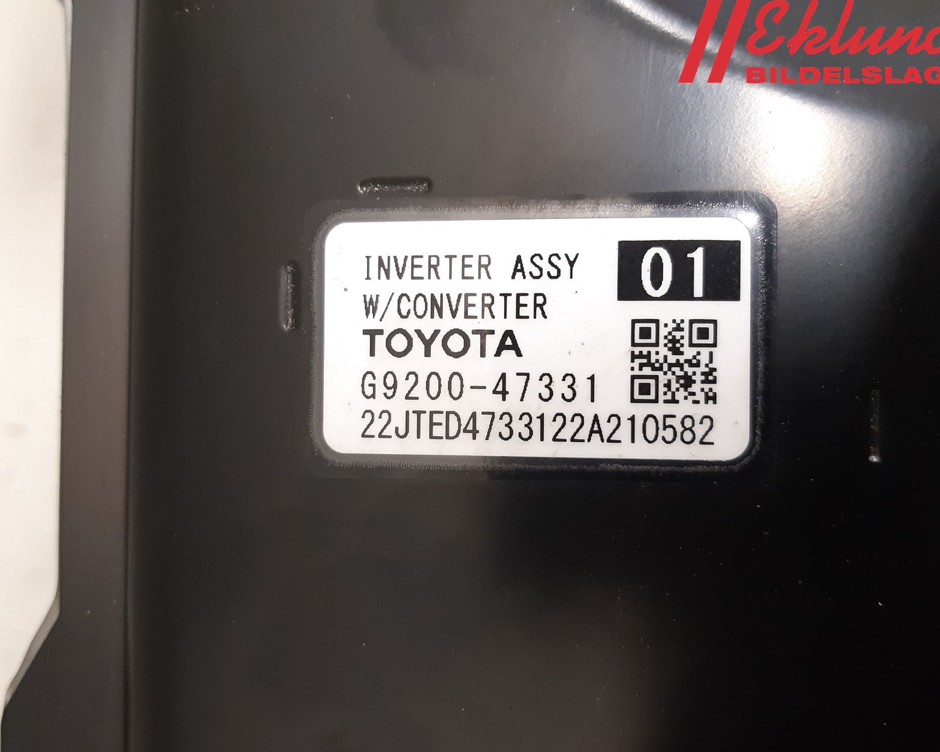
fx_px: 779
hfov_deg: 62.2
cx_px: 471
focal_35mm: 28
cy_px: 386
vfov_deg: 51.5
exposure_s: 1/25
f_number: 1.7
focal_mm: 3.93
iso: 200
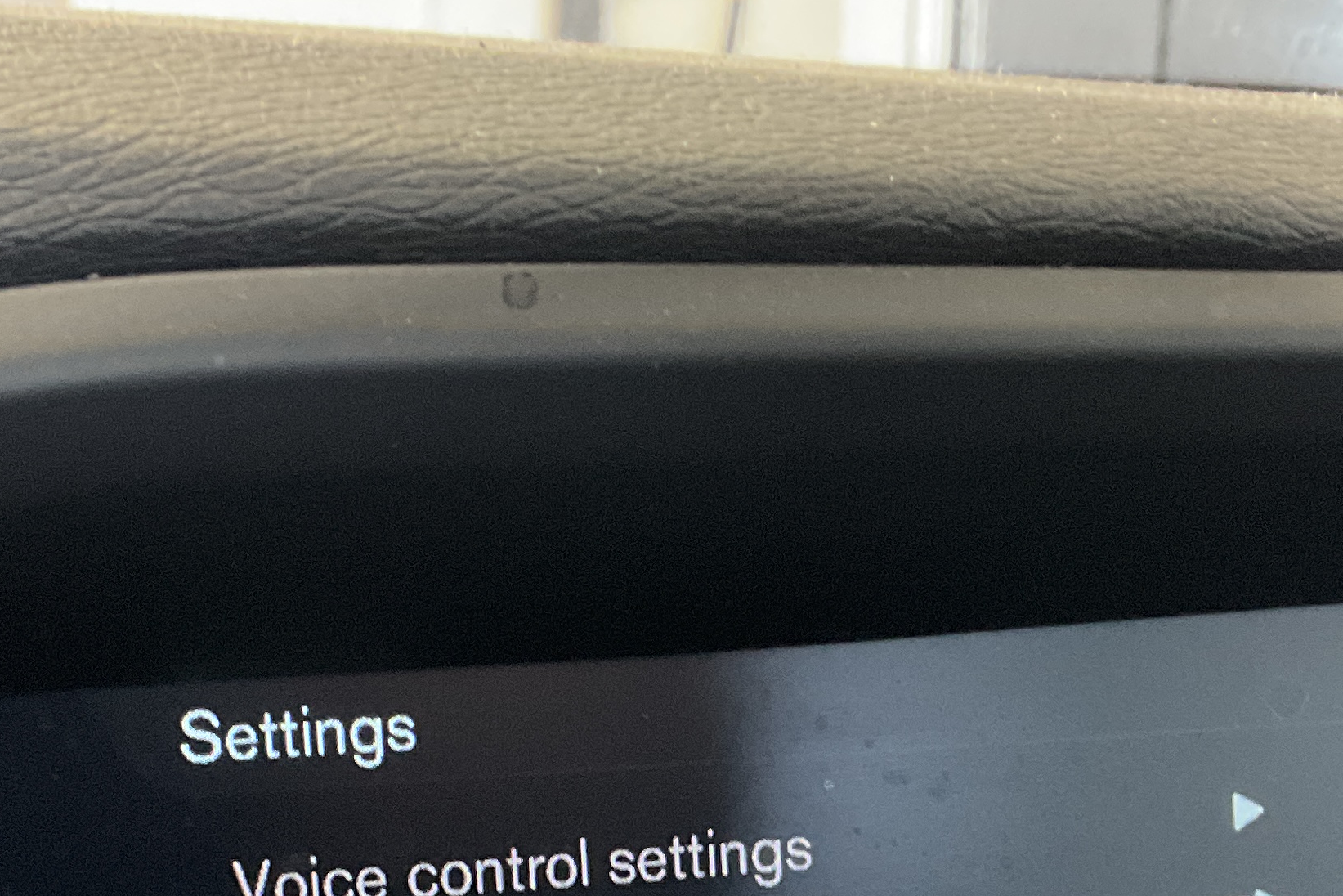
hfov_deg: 27.3
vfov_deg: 17.7
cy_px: 1034
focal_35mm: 74
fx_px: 2761
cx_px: 539
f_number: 1.8
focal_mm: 3
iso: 250
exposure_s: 1/60
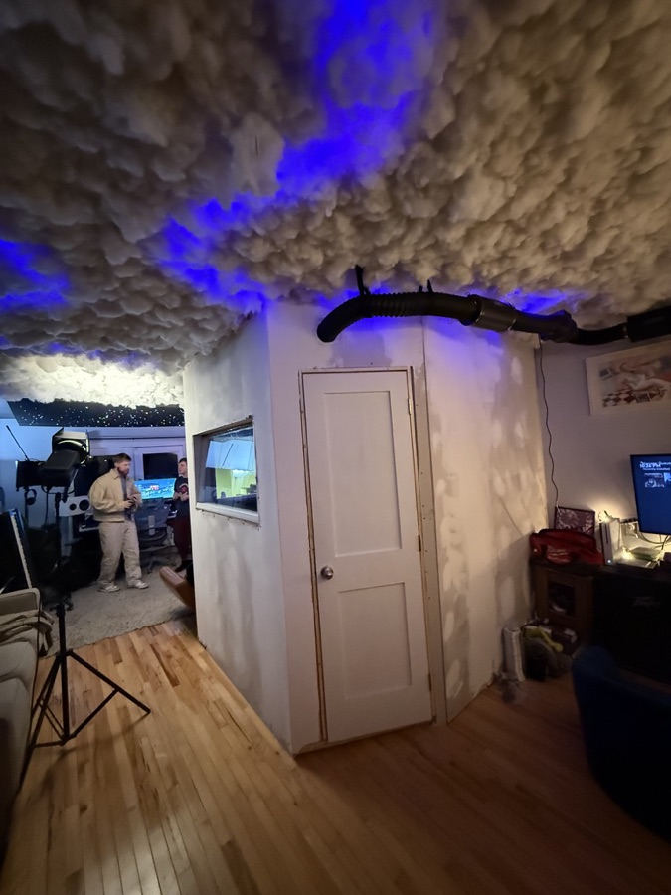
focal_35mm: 14
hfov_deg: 85.7
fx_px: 362
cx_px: 336
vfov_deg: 102.1
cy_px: 448
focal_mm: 2.22
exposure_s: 1/40
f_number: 2.2
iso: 1250
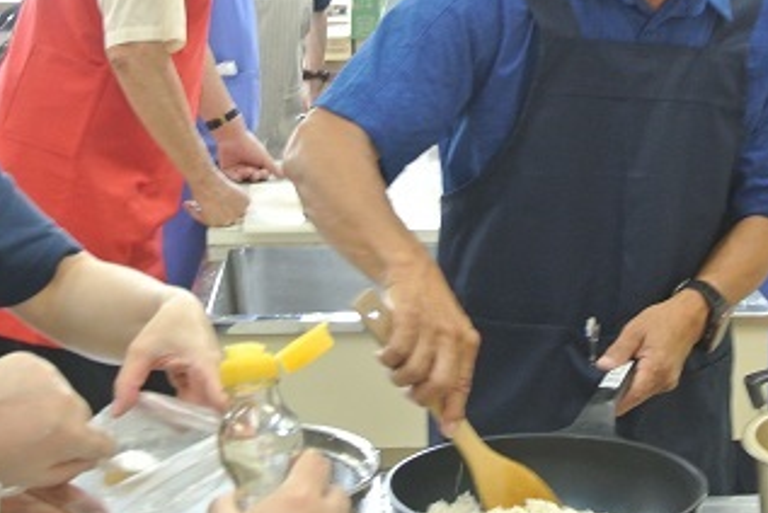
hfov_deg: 22.5
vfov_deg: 15.4
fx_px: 1900
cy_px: 175
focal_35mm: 89
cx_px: 637
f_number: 4.5
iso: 450
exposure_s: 1/30
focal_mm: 17.5
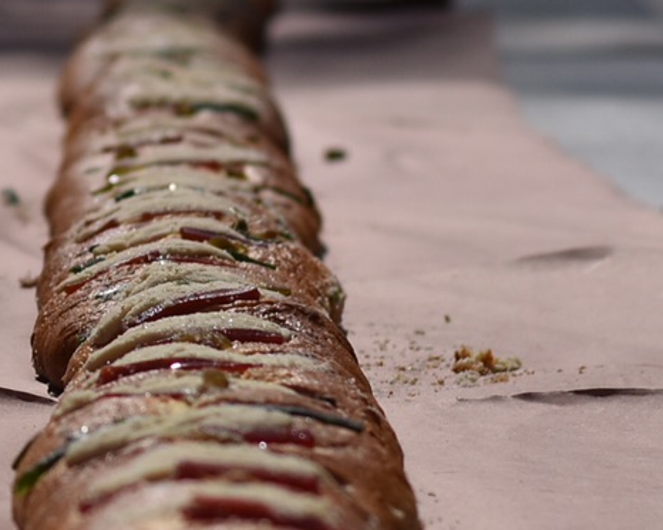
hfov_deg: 5.5
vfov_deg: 4.4
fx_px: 6830
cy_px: -16
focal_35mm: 348
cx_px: -314
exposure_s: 1/8000
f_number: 3.2
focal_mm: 50
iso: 100
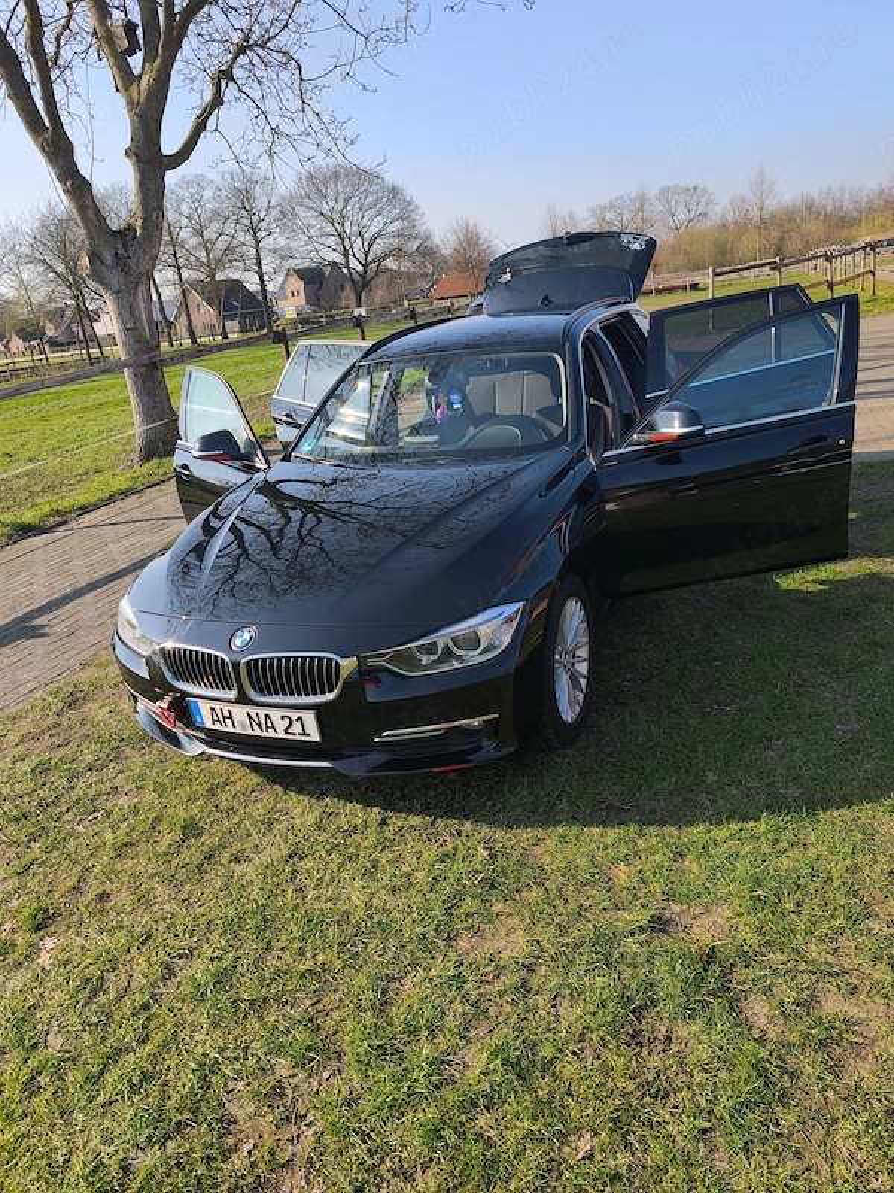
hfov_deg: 58.9
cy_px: 596
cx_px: 447
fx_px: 792
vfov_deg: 73.9
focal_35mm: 23
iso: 80
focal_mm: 6.57
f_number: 1.6
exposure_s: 1/3064
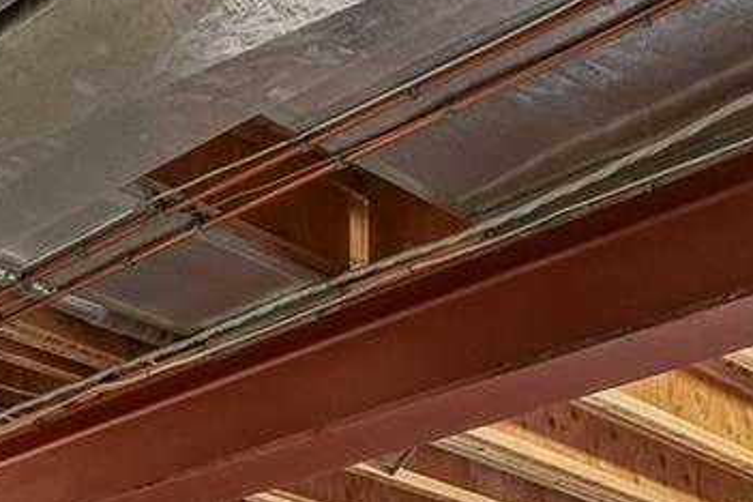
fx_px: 1575
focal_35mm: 75
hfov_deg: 26.9
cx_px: 414
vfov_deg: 15.3
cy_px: 937
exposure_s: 1/3.33
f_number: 8
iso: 500
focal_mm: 11
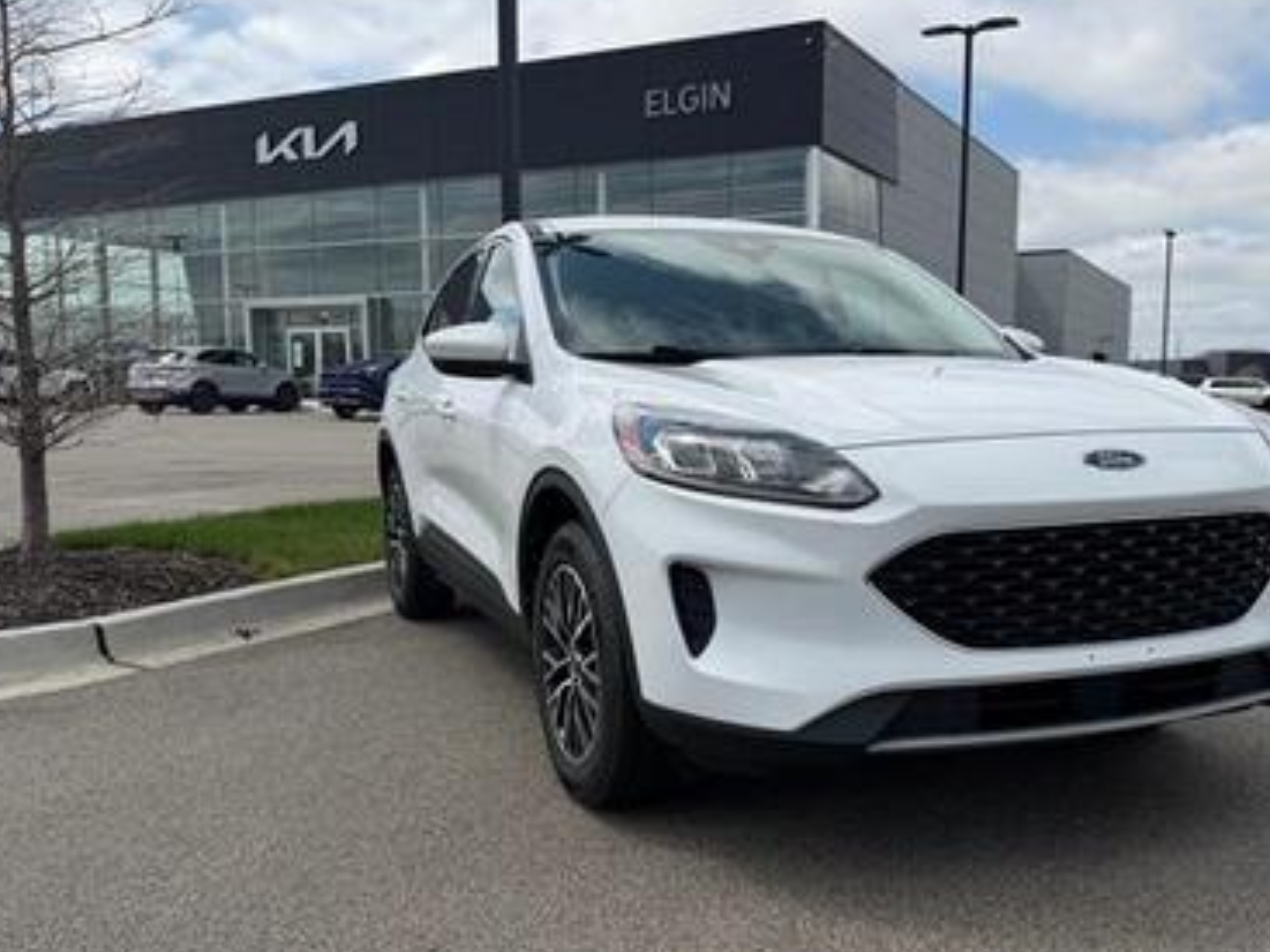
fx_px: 1210
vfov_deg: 42.8
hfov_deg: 55.2
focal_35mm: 33
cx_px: 709
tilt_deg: -6.7
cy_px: 550
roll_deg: +0.5
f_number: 1.78
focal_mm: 6.76
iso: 80
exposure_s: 1/6173
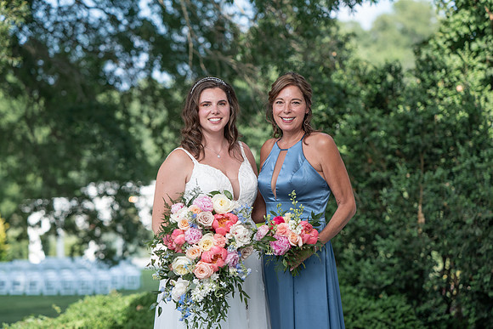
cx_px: 243
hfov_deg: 23.3
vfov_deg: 15.7
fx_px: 1195
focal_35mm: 87
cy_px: 165
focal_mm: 85
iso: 64
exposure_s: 1/500
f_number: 2.8
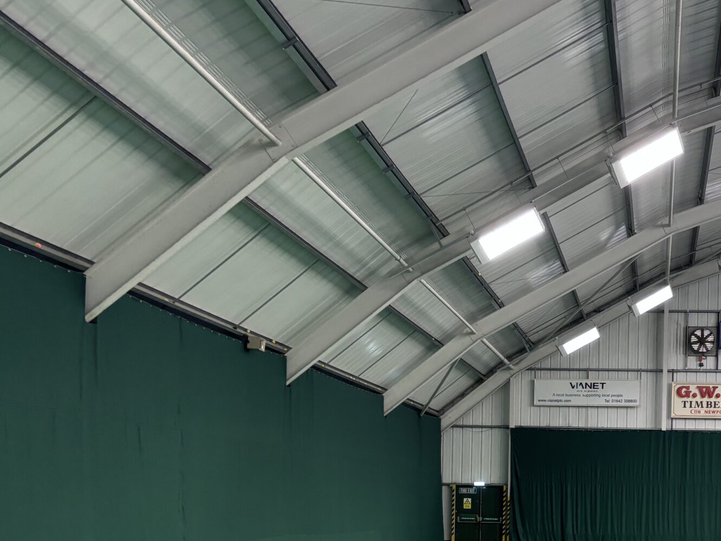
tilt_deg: -0.9
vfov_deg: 28.0
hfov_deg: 36.7
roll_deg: -0.9
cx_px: 589
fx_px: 1041
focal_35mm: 50
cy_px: 490
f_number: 1.6
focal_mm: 5.96
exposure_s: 1/100
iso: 125
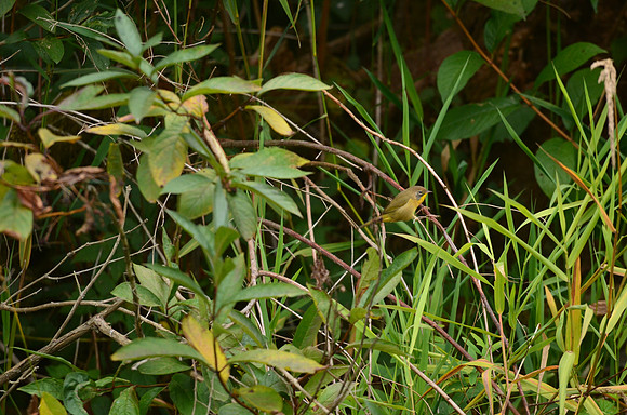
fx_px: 7820
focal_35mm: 450
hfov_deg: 4.6
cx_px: 314
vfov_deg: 3.0
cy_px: 208
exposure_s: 1/500
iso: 800
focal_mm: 300
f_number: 5.6
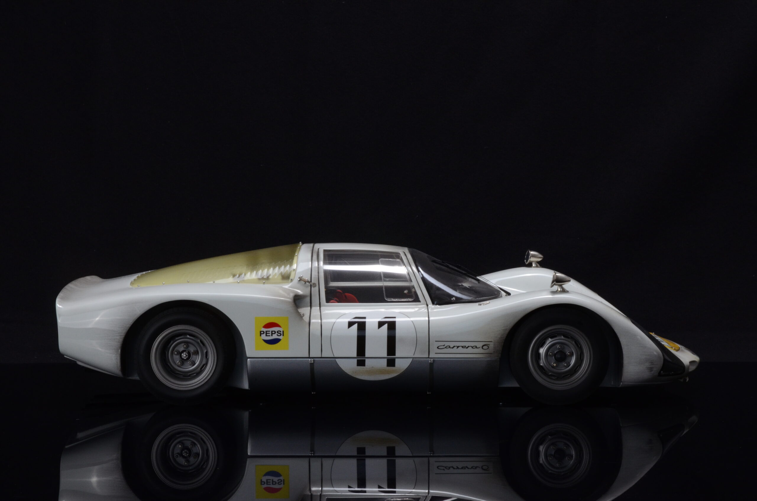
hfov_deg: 27.0
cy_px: 250
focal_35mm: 75
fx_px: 1574
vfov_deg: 18.1
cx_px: 378
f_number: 20
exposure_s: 1/25
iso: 800
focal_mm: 50
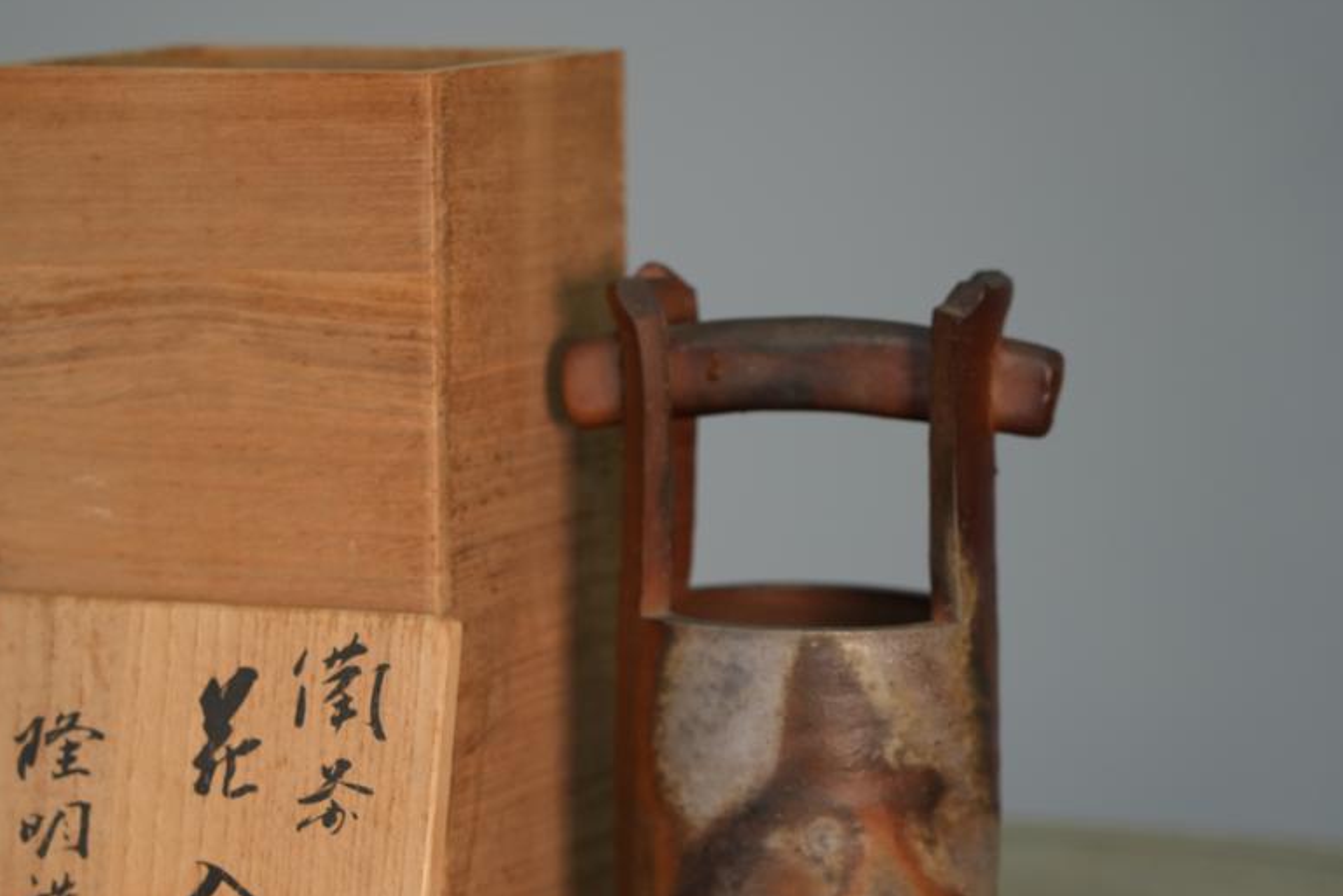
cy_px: 593
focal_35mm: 148
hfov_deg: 13.8
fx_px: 5522
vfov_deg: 9.3
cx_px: 456
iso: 640
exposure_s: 1/160
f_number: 4
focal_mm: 105
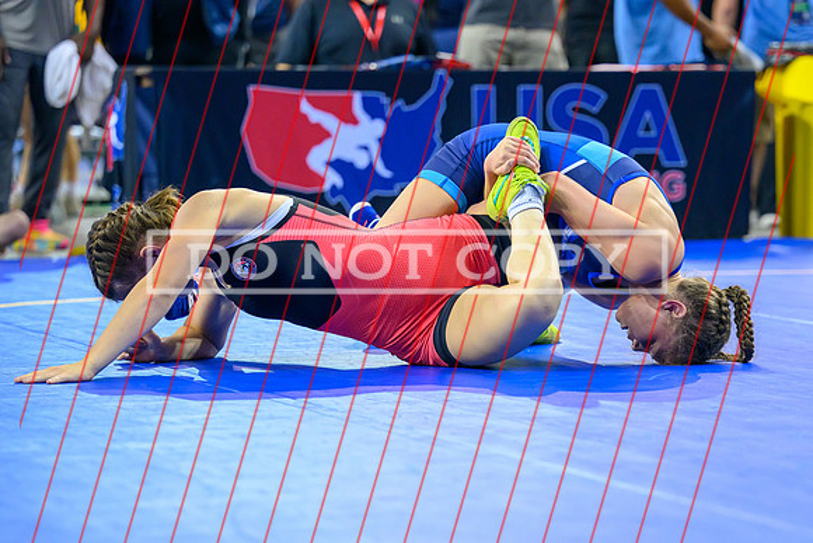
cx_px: 506
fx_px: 3503
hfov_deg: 13.2
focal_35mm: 155
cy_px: 347
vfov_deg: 8.9
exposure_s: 1/800
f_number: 2.8
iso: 3200
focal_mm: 110
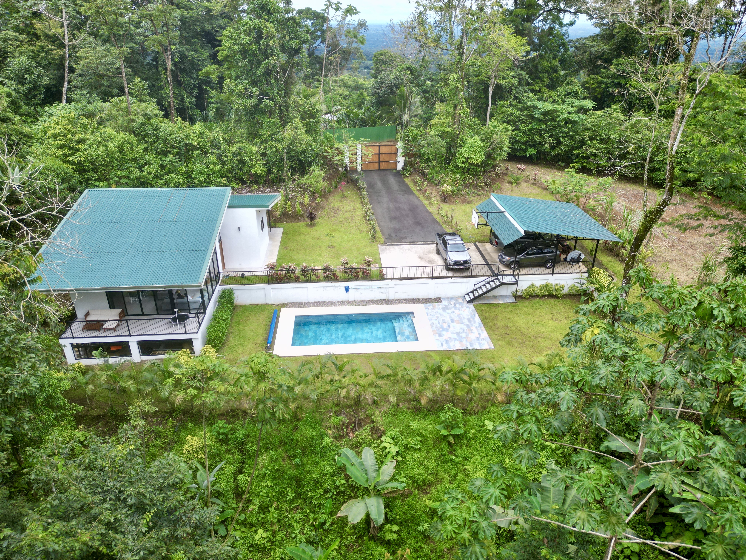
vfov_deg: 56.8
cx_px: 373
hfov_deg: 71.6
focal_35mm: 24
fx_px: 517
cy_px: 280
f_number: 1.7
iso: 110
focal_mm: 6.72
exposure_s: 1/1250
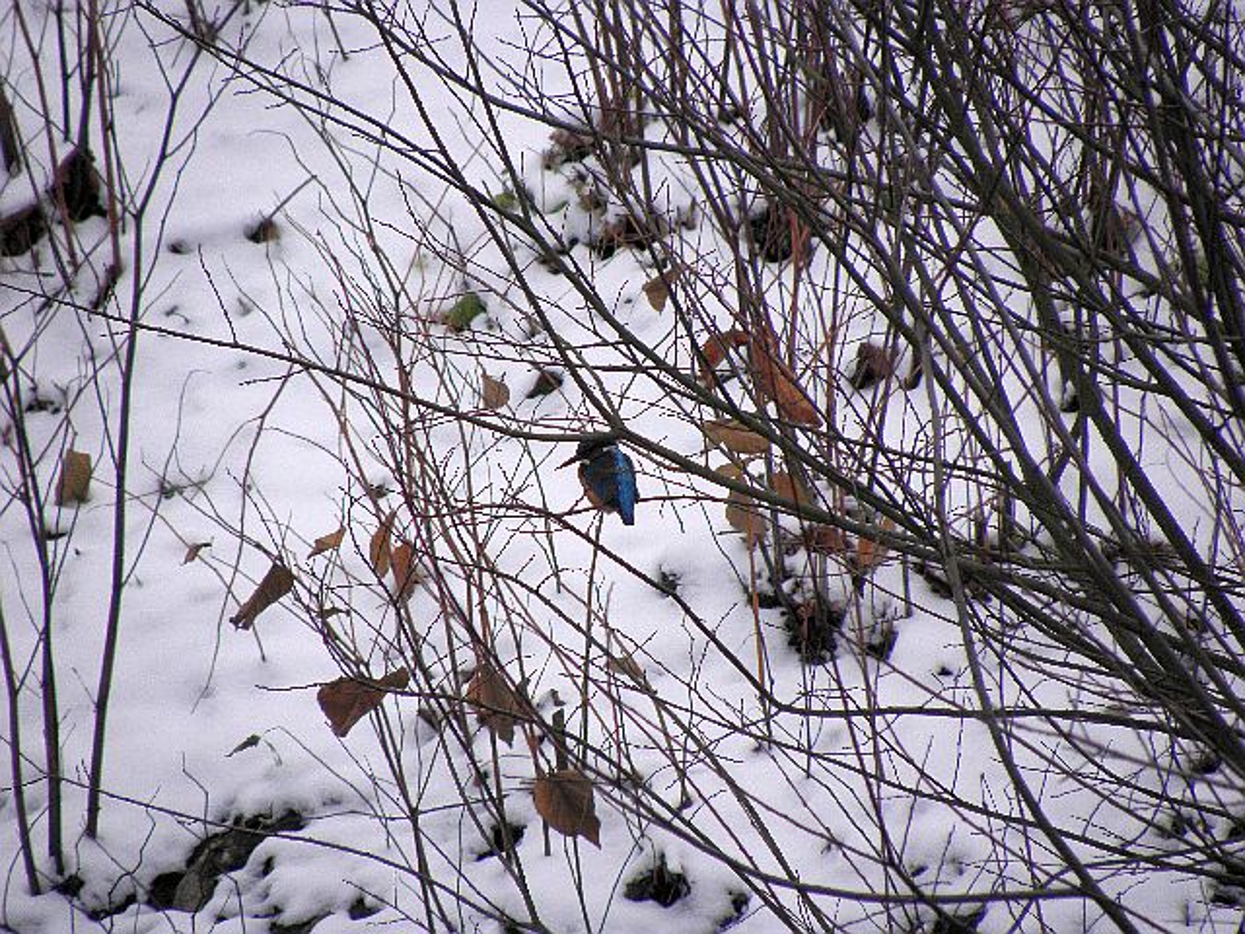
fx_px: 24313
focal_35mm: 676
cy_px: 467
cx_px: 622
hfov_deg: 2.9
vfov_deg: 2.2
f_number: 5
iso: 100
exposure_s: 1/125
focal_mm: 119.6
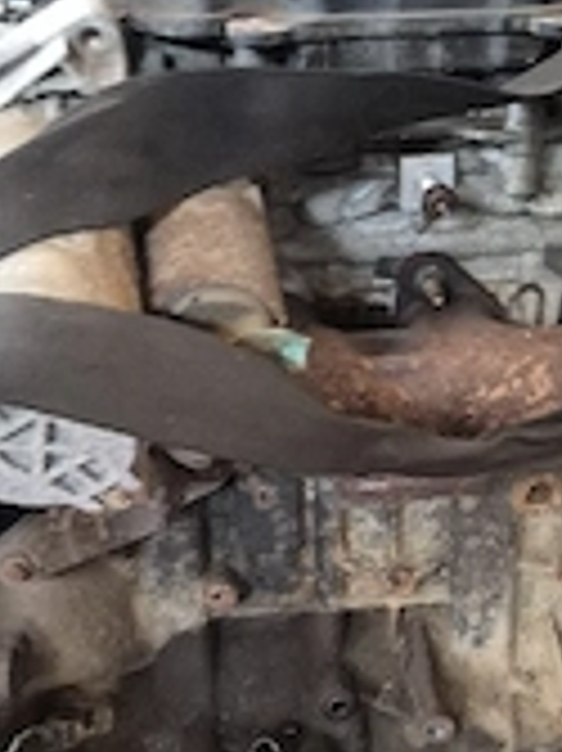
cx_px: 315
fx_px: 1192
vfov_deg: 34.1
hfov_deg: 26.5
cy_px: 581
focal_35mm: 55
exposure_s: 1/17
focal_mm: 5.4
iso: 1250
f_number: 1.8
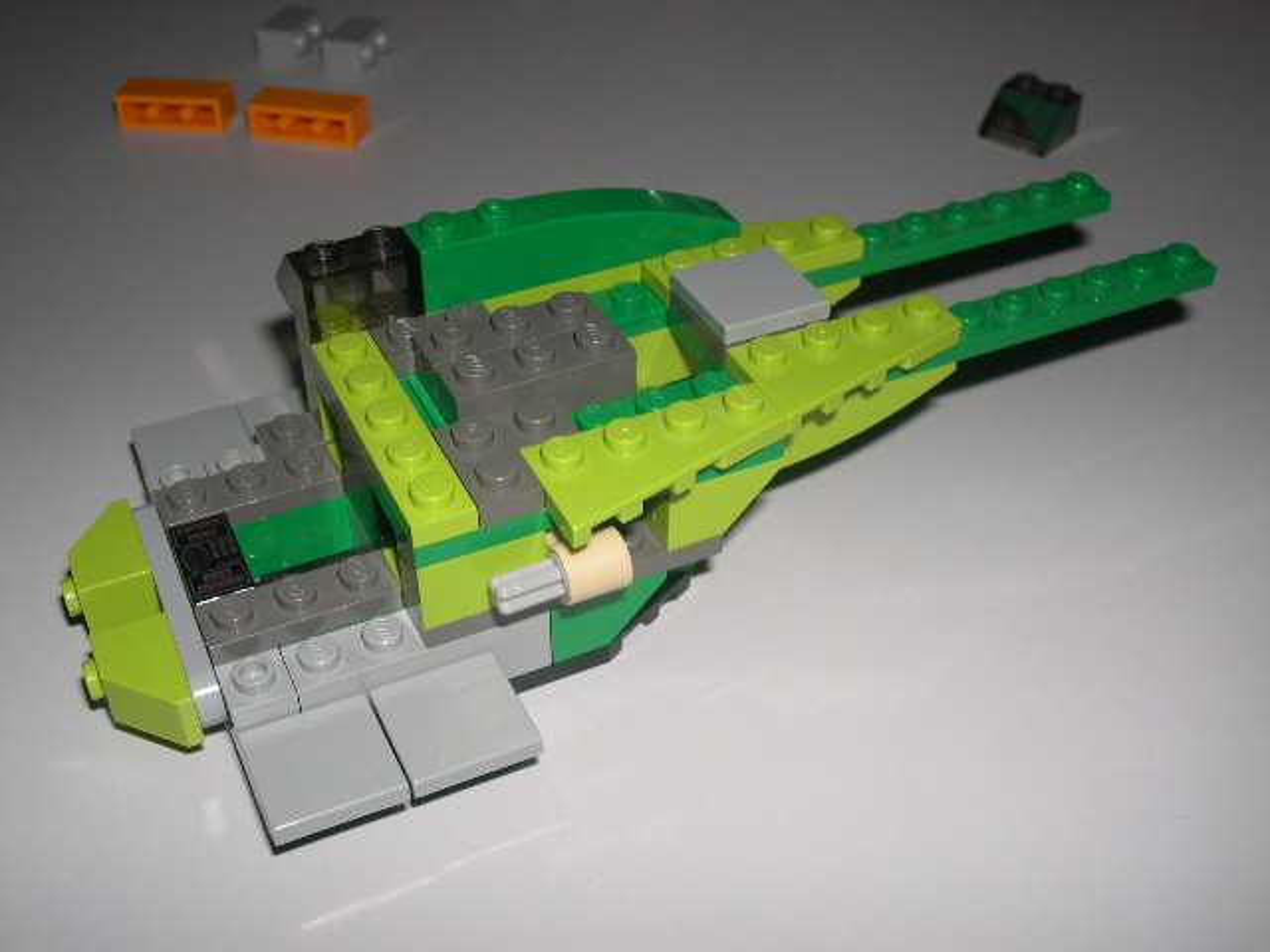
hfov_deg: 49.0
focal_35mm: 38
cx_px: 635
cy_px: 476
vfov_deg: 37.7
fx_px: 1394
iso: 100
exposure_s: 1/60
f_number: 7.6
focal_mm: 8
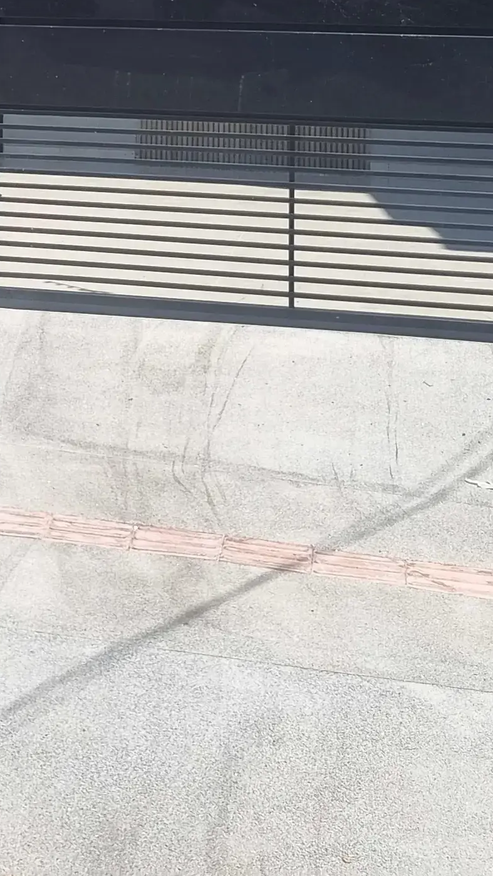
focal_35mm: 81
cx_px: -289
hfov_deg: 13.8
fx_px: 1882
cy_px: -54
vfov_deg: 24.7
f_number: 1.8
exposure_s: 1/2288
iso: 50
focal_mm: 5.4
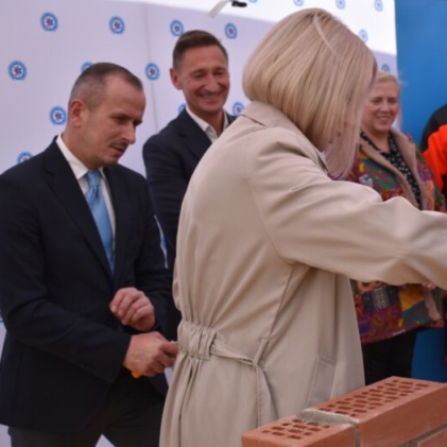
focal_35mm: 62
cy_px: 222
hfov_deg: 27.6
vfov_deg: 27.7
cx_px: 275
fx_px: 906
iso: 400
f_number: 5
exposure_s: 1/1250
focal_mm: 32
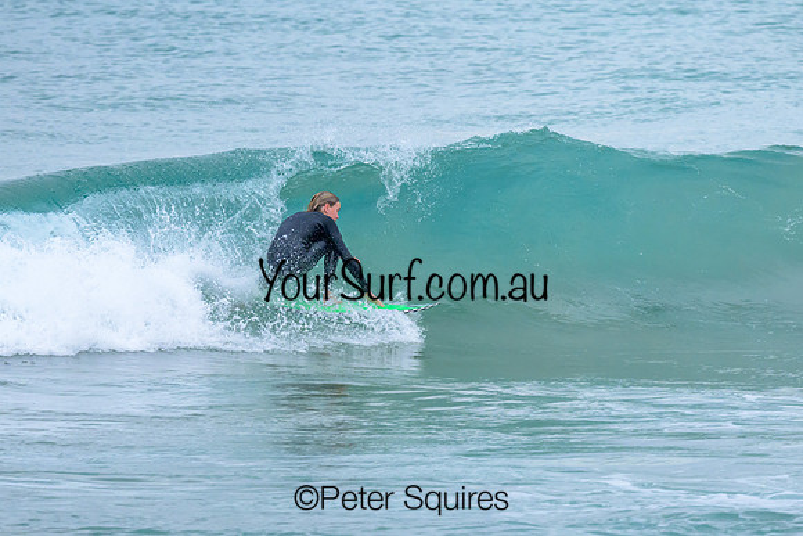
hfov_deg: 1.9
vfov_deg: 1.3
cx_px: 477
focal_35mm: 1097
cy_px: 181
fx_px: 24475
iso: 2200
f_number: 6.3
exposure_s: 1/1600
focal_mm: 800
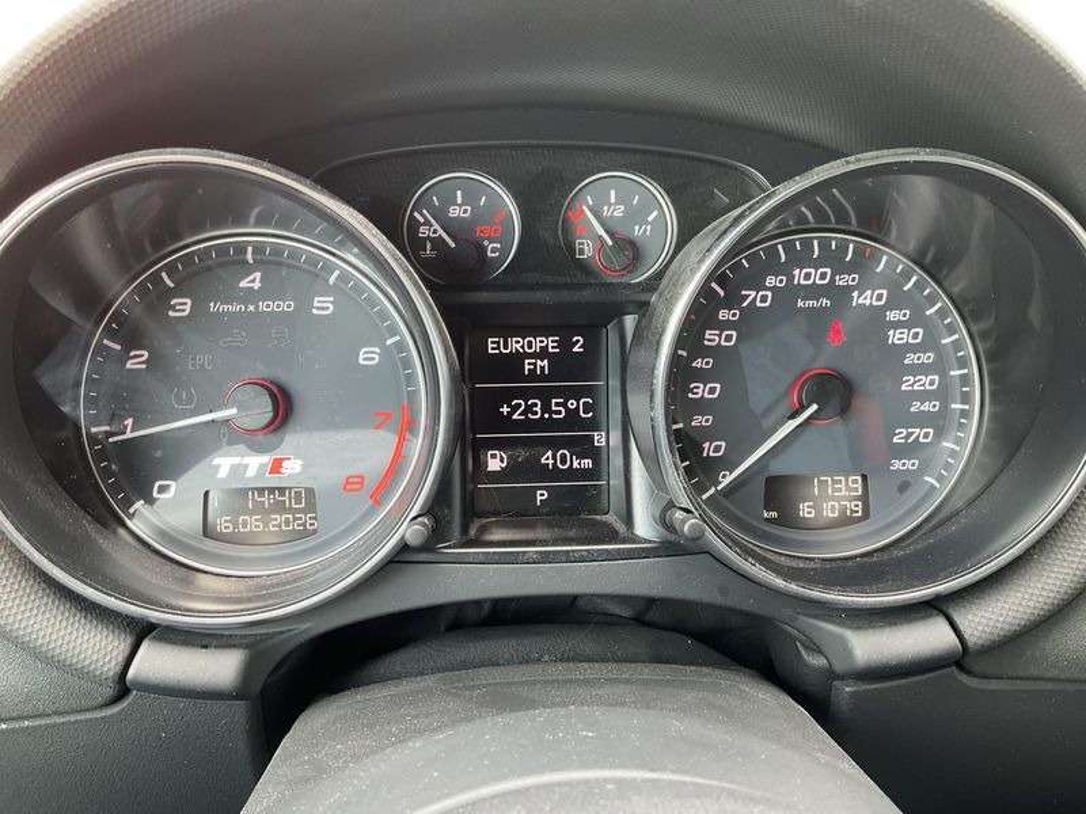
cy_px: 407
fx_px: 910
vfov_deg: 48.2
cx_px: 543
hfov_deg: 61.7
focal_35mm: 29
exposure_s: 1/61
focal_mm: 3
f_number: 1.8
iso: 50
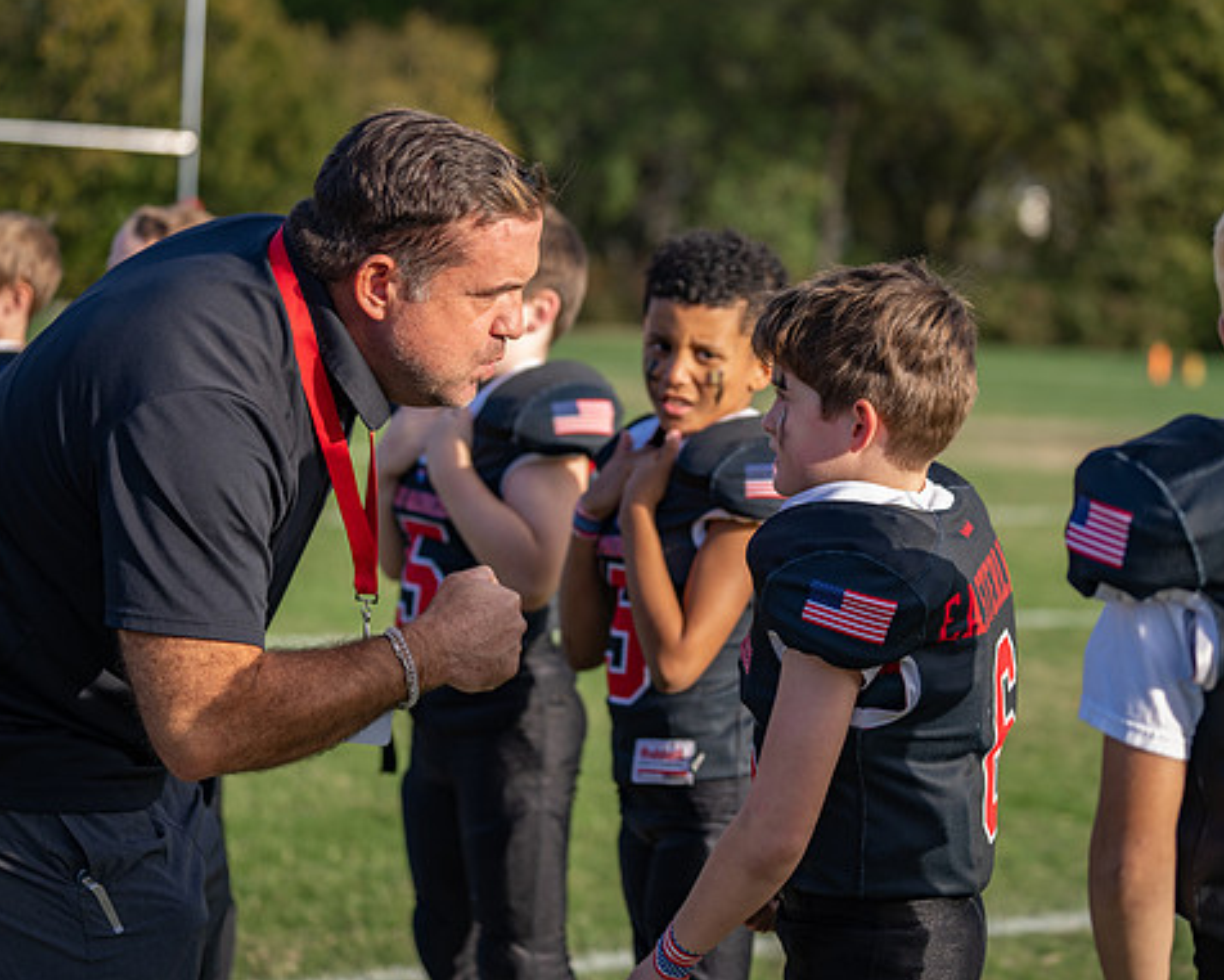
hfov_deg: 23.8
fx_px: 2899
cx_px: 725
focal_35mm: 80
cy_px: 493
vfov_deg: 19.2
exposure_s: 1/800
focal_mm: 70
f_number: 2.8
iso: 100
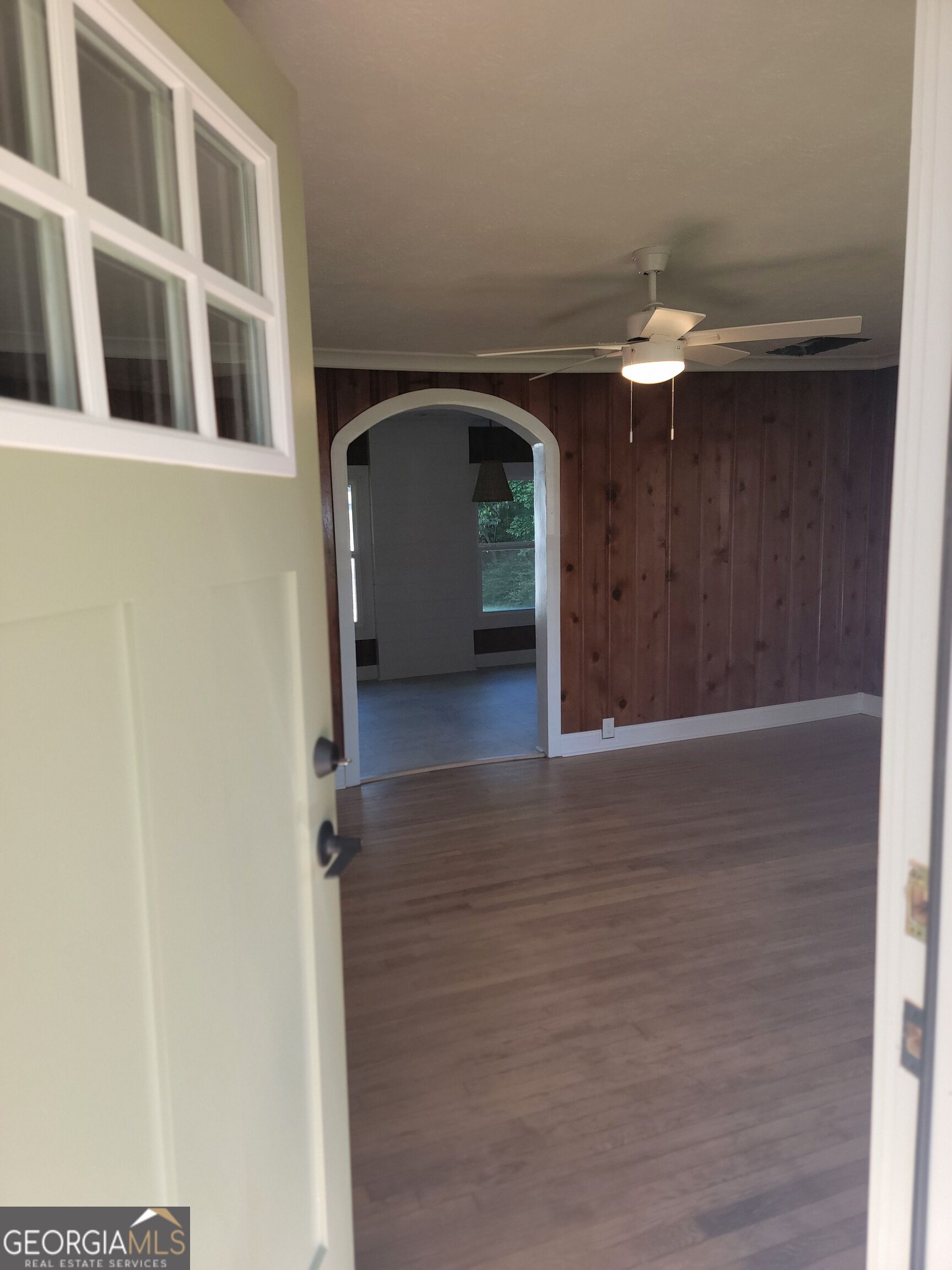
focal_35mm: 24
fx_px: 880
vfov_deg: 71.6
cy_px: 635
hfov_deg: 56.8
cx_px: 476
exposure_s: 1/120
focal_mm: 6.7
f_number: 1.8
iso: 32
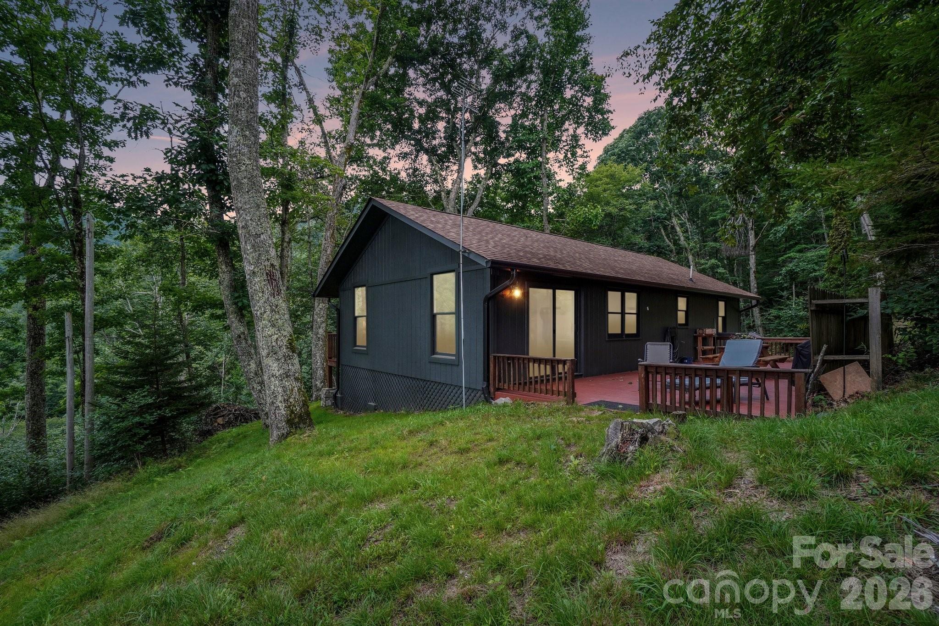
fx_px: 391
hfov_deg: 100.4
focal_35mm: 15
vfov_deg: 77.3
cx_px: 470
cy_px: 313
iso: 400
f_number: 8
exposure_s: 1/30
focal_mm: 10
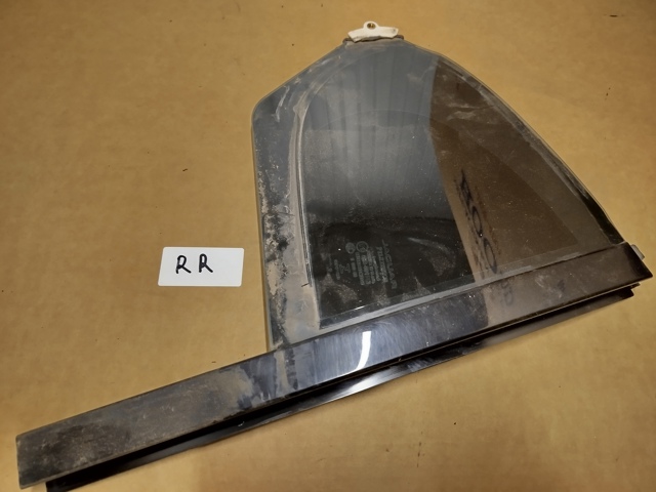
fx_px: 455
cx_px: 328
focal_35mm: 24
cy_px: 246
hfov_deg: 71.6
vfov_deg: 56.8
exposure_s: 1/33
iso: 500
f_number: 1.7
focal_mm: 5.31
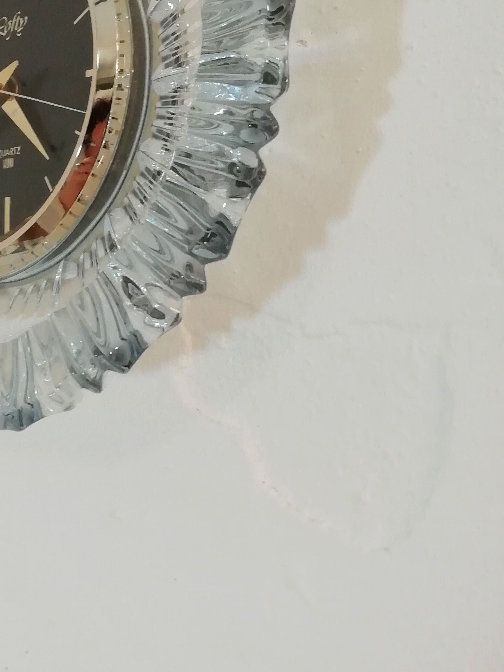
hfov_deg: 28.3
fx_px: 951
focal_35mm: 49
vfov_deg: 36.7
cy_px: 78
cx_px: 30
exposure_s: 1/33.3
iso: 125
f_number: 2.2
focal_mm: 3.46
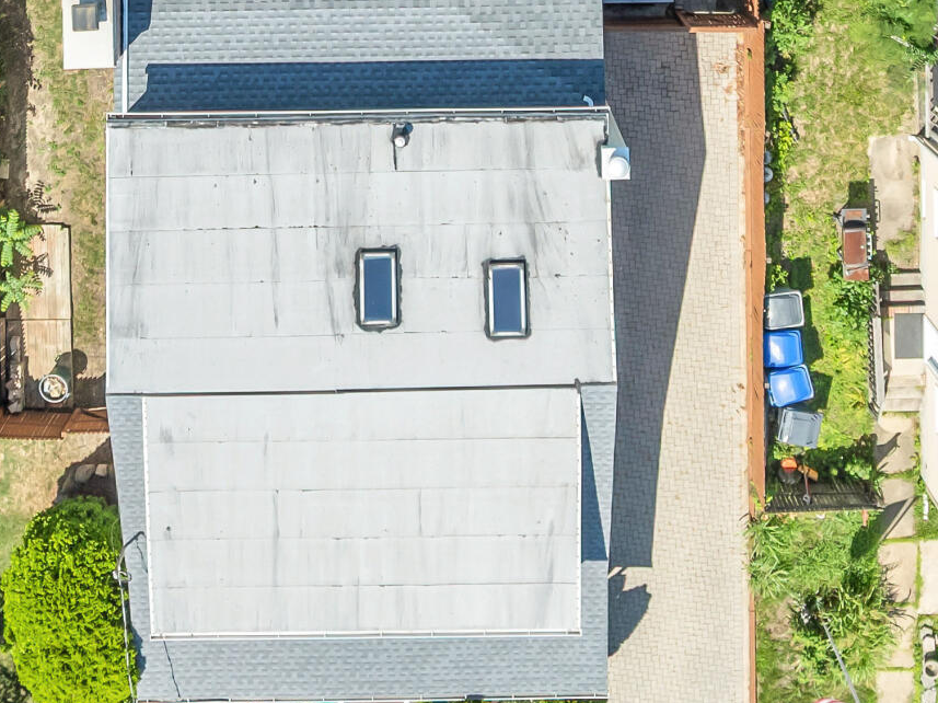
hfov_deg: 23.3
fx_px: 2275
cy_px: -306
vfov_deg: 16.3
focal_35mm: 84
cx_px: 391
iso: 110
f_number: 2.8
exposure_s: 1/1600
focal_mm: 12.29
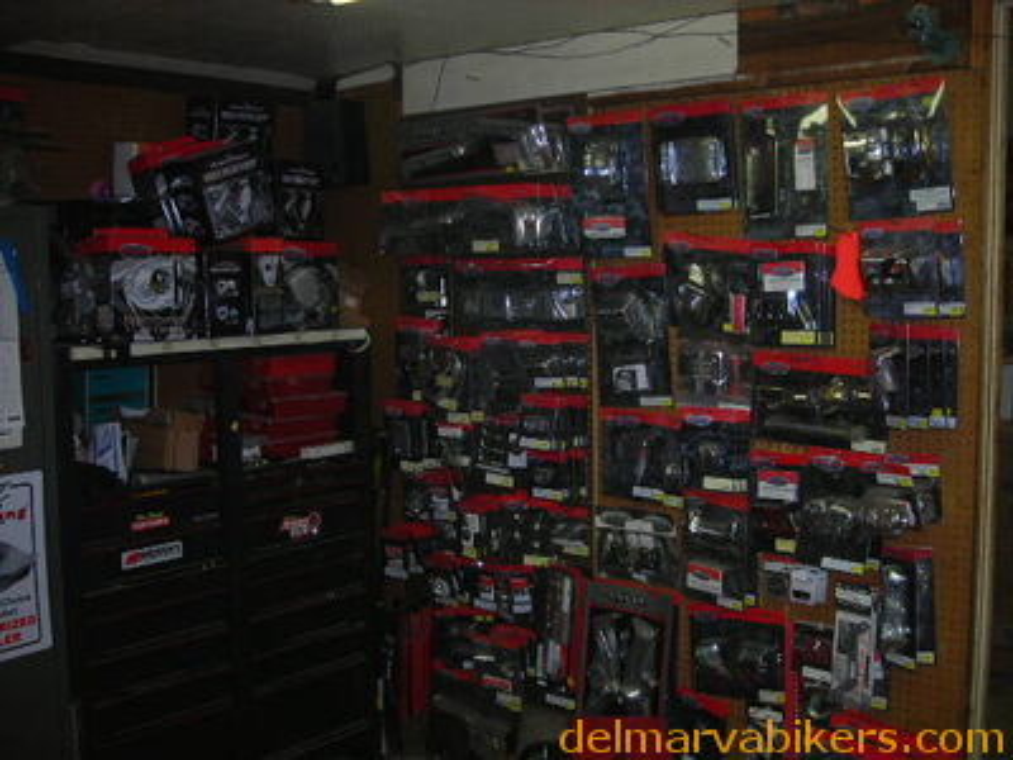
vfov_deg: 37.7
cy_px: 380
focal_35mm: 38
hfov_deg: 49.0
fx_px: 1112
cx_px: 506
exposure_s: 1/60.1
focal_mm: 6.3
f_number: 3.2
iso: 76
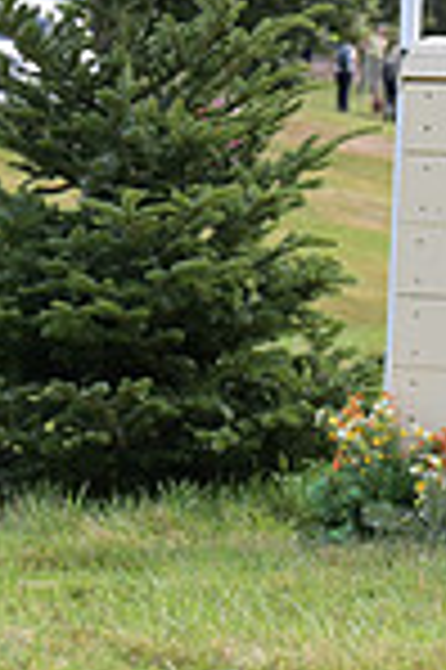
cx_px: 1005
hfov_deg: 3.0
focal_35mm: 448
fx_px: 8344
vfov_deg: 4.6
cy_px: -146
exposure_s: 1/1250
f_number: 8
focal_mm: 115
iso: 1800
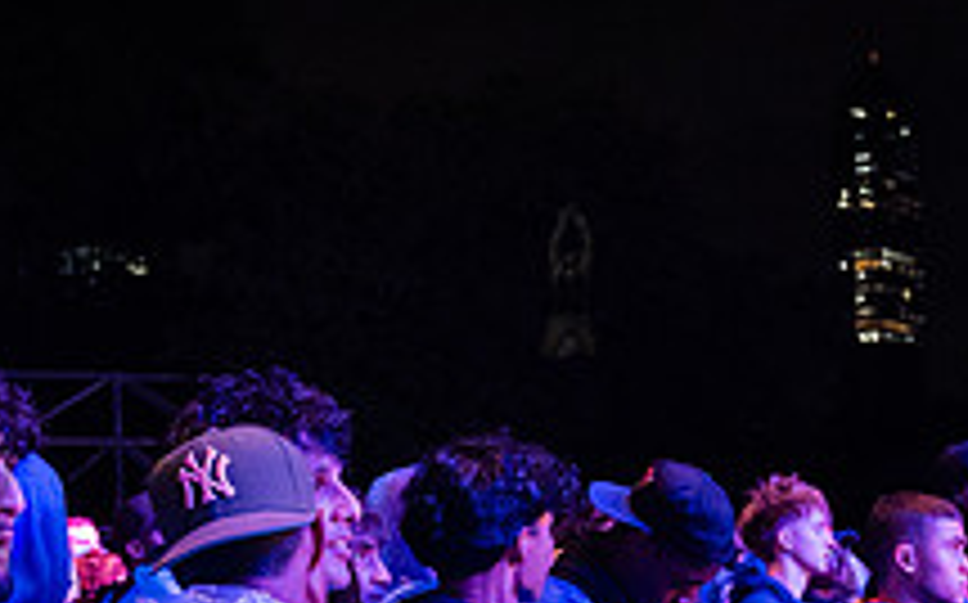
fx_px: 2030
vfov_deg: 16.3
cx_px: 567
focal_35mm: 77
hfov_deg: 26.8
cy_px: 713
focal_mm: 28
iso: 6400
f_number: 3.5
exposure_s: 1/200
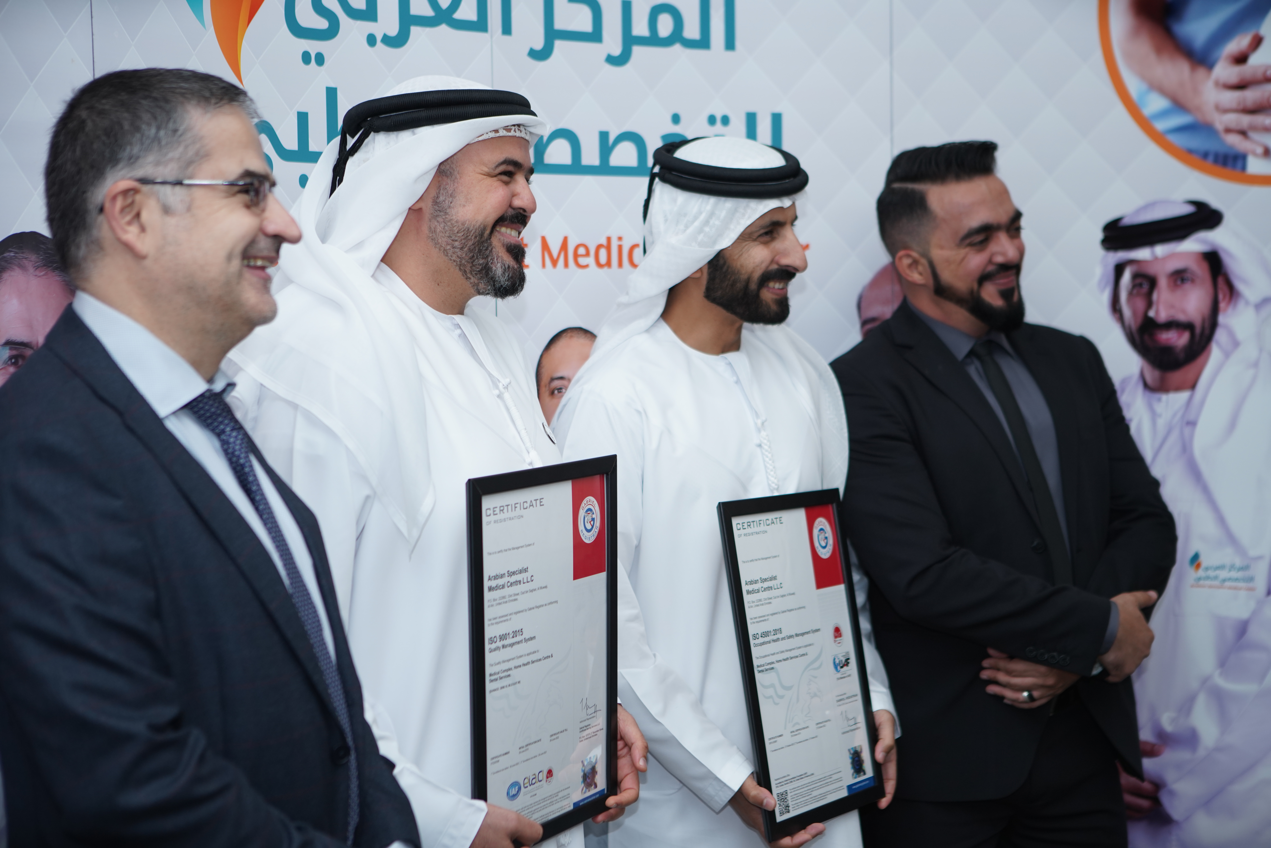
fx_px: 2260
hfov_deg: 31.4
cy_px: 424
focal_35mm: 64
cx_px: 636
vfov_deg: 21.2
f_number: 2.8
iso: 500
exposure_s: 1/125
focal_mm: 64
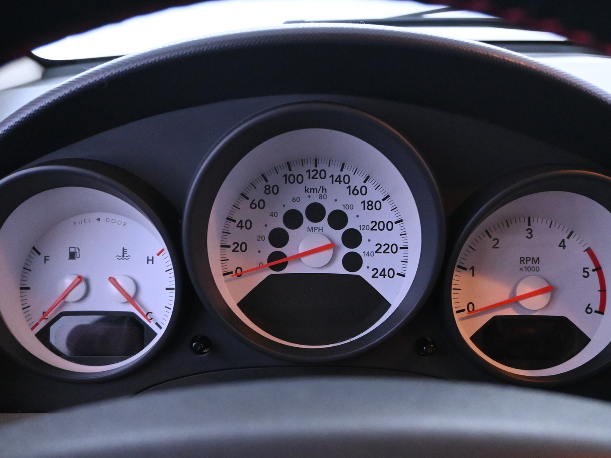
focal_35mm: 37
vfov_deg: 38.8
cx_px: 321
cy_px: 228
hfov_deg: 50.3
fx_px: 650
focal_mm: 22.5
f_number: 4.5
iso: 6400
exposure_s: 1/40
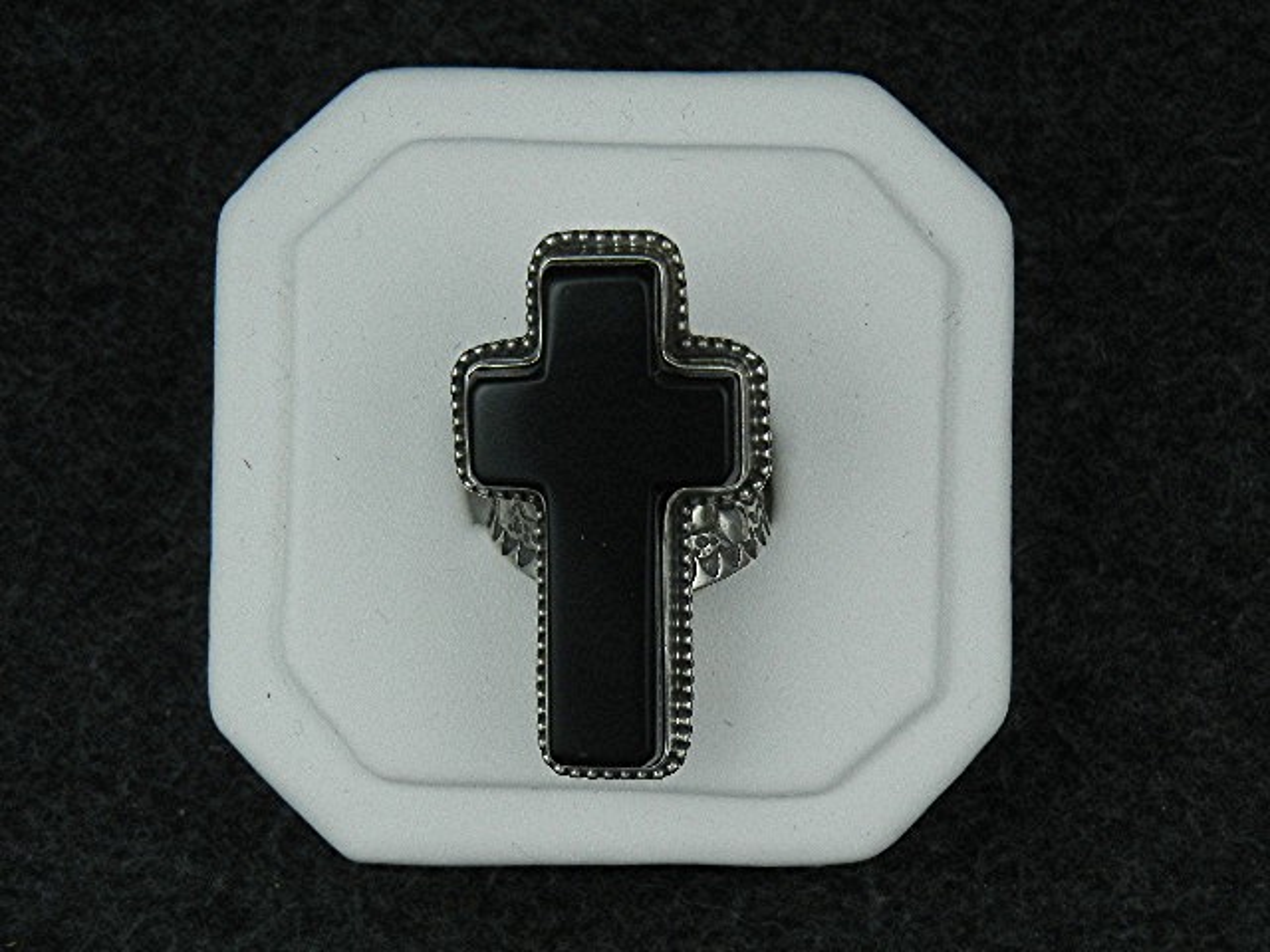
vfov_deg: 14.5
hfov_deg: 19.3
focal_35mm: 102
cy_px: 476
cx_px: 635
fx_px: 3742
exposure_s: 1/24.2
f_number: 4.5
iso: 400
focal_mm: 18.3
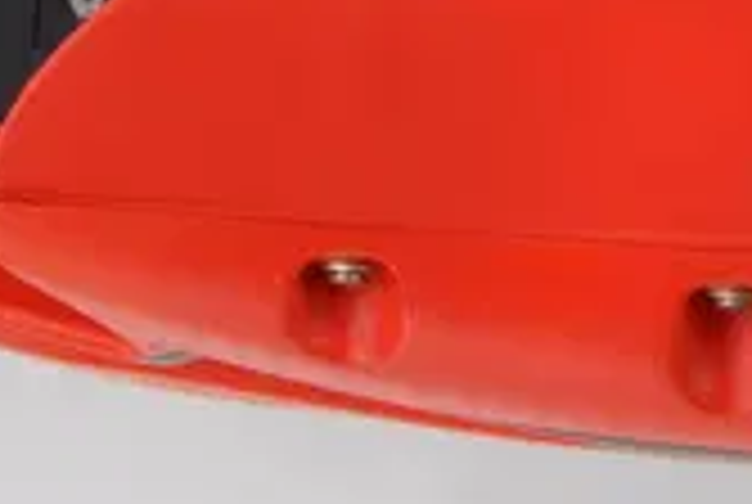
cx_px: 743
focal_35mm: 430
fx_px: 8998
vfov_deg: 3.2
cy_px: -958
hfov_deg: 4.8
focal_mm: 60
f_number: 22
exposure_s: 1/200
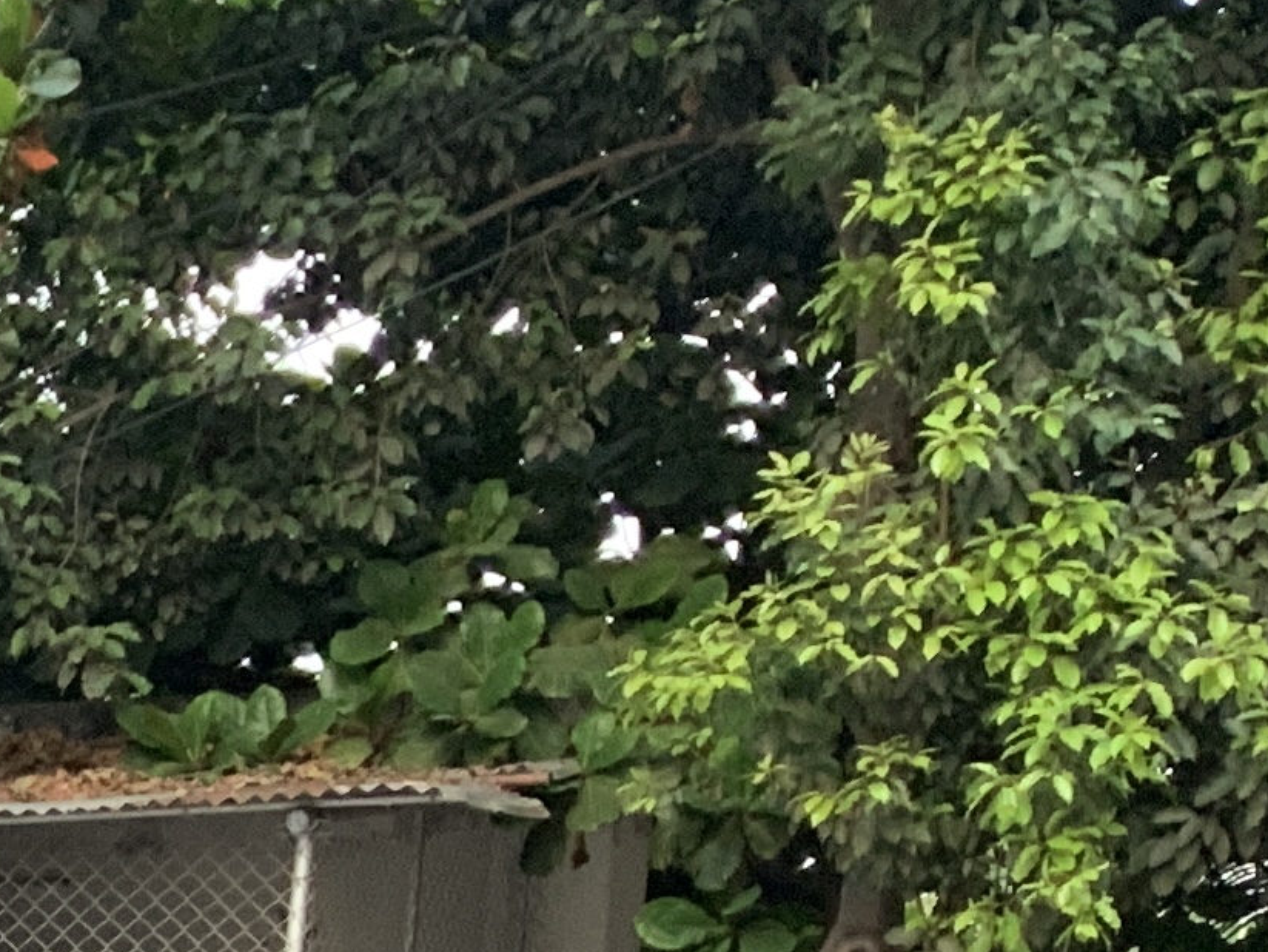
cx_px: -1806
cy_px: 2241
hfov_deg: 11.4
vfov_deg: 9.4
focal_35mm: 142
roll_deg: -0.5
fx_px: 5204
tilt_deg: -11.6
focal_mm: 3
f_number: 1.8
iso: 64
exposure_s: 1/109
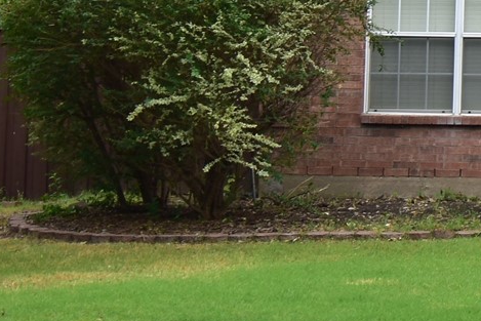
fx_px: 1858
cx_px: 776
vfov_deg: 9.6
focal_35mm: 139
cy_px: -161
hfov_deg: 13.6
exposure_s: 1/80
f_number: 7.1
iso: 100
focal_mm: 20
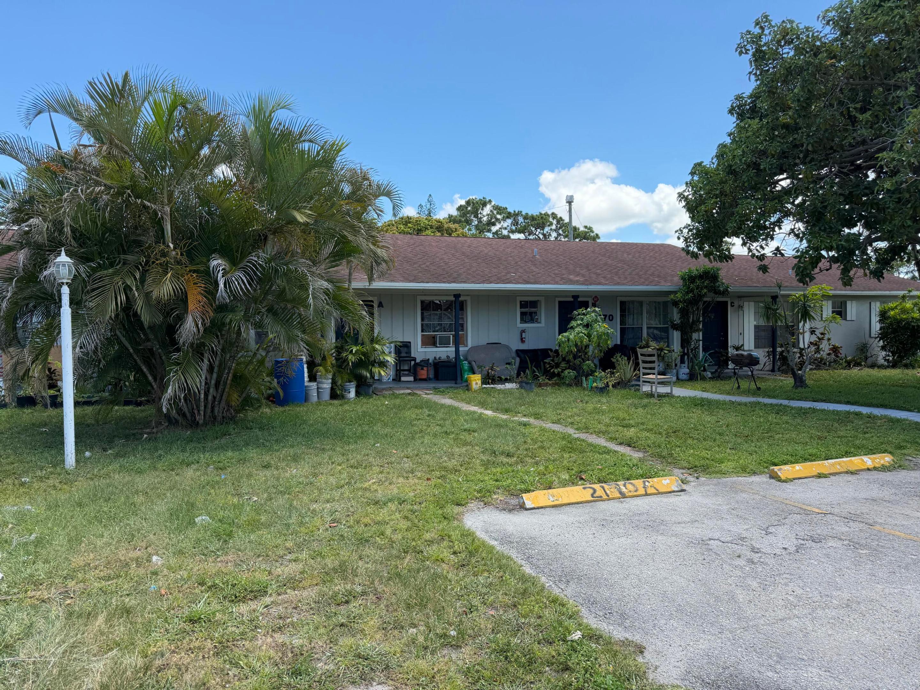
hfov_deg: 71.6
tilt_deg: +1.9
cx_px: 460
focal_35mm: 24
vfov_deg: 56.8
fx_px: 638
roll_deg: +0.2
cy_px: 345
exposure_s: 1/1901
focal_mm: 6.76
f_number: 1.78
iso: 100
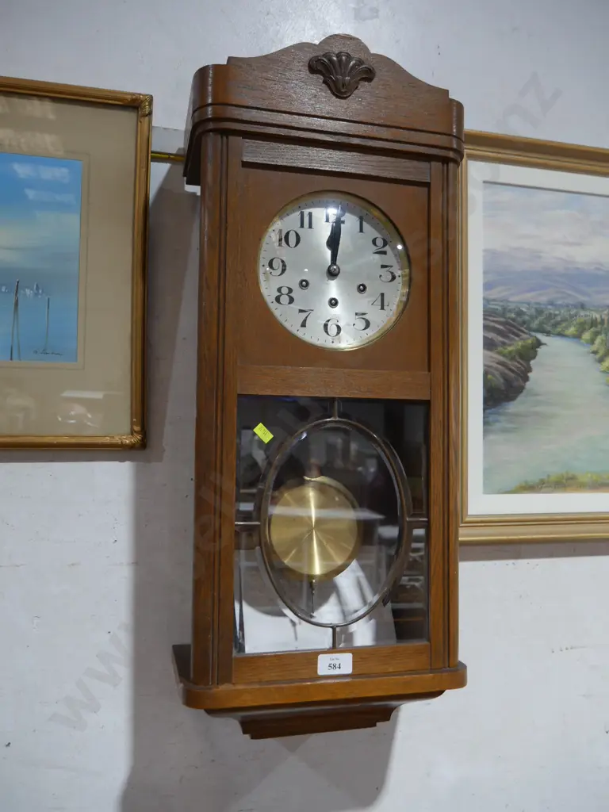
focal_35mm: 28
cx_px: 304
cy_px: 406
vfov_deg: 63.4
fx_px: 657
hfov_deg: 49.7
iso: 400
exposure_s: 1/60
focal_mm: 14
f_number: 3.5
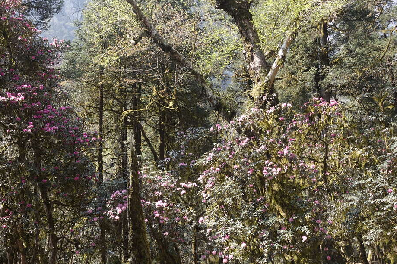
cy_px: 122
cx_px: 167
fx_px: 518
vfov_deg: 28.6
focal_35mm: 47
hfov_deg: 41.8
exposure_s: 1/125
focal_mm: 13.16
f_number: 4
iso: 125
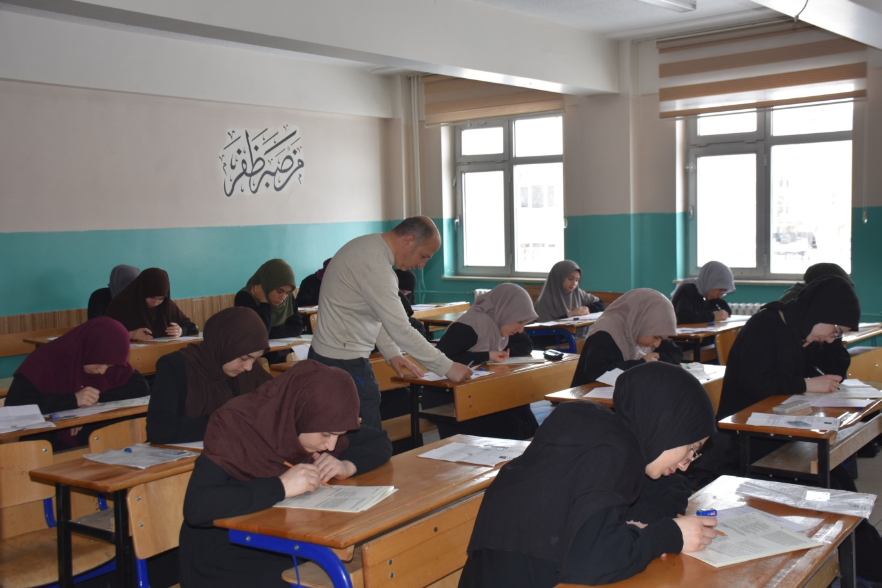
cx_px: 441
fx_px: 955
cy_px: 294
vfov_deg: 34.2
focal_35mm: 39
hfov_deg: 49.6
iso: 400
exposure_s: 1/250
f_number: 5.6
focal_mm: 26
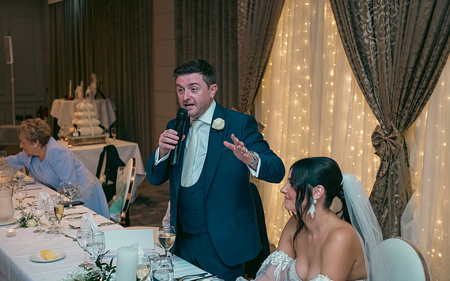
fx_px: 637
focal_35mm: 52
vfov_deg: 24.8
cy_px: 129
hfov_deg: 38.9
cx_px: 224
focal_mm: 50
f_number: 3.5
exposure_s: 1/160
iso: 800
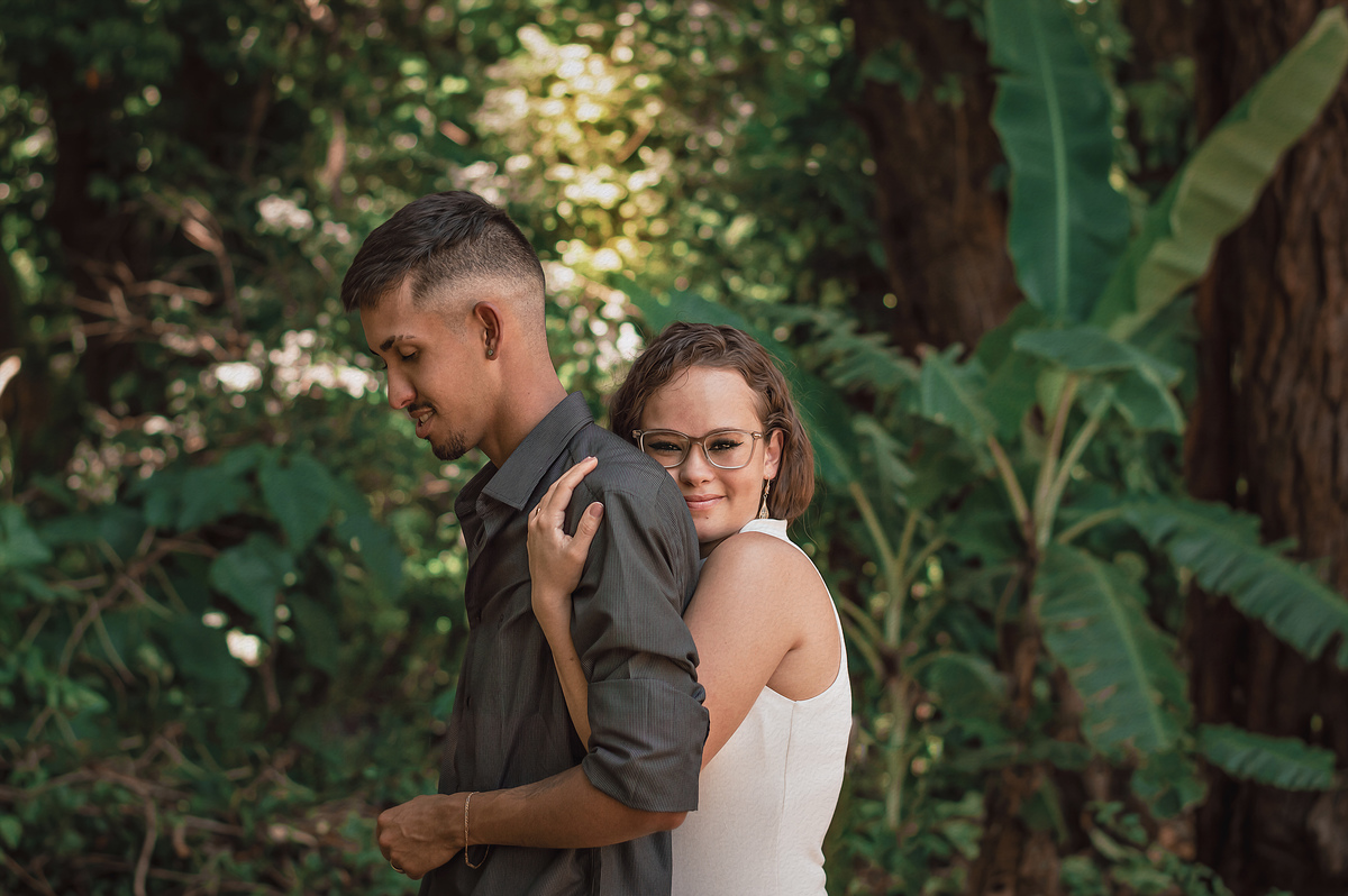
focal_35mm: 75
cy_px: 448
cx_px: 674
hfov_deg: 27.0
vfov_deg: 18.2
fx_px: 2806
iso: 100
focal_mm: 50
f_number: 2.8
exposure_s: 1/400
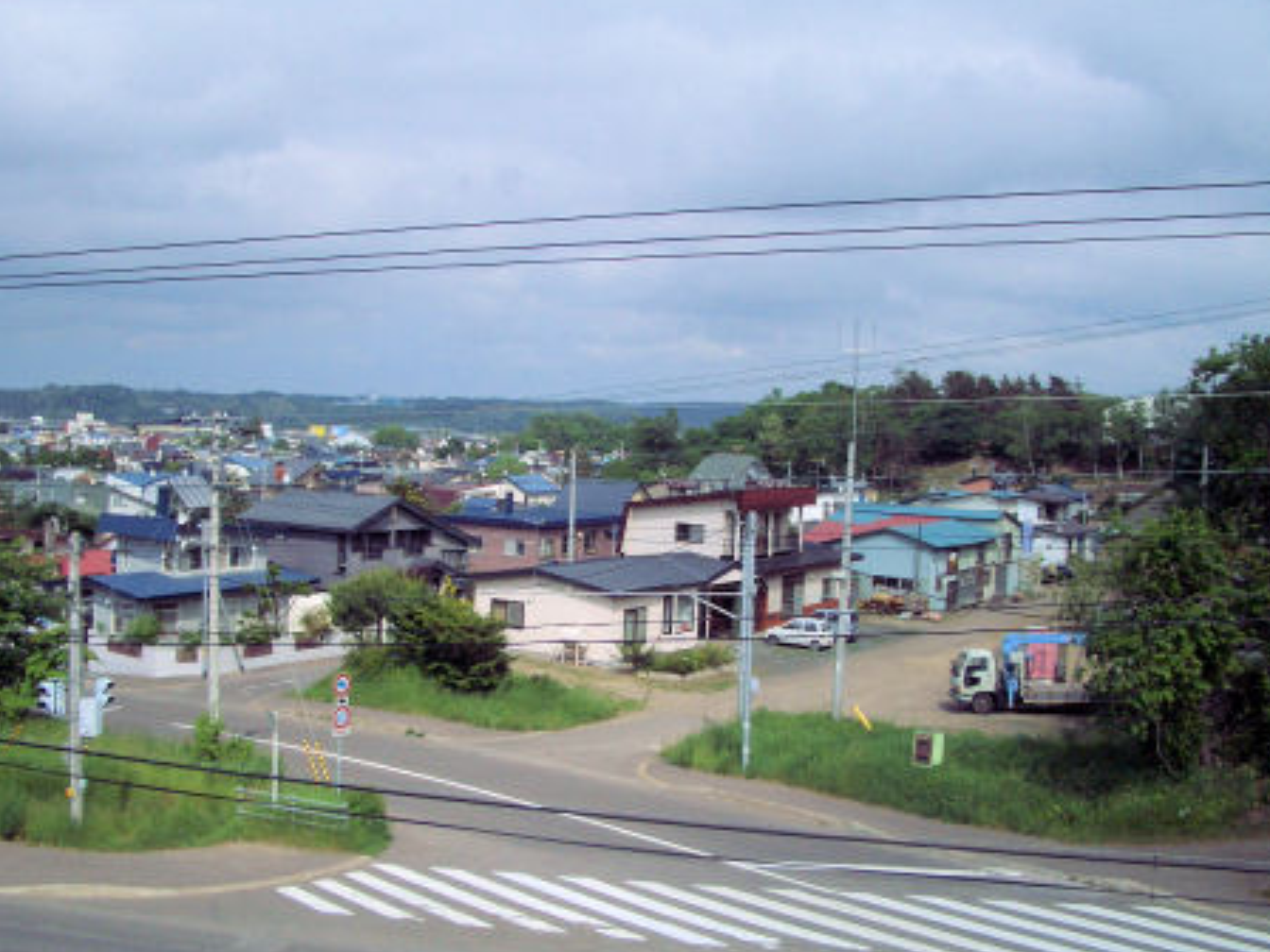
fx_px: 1468
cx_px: 564
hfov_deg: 46.7
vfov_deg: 36.0
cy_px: 484
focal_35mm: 40
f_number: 4.3
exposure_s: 1/1600
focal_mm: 5.8
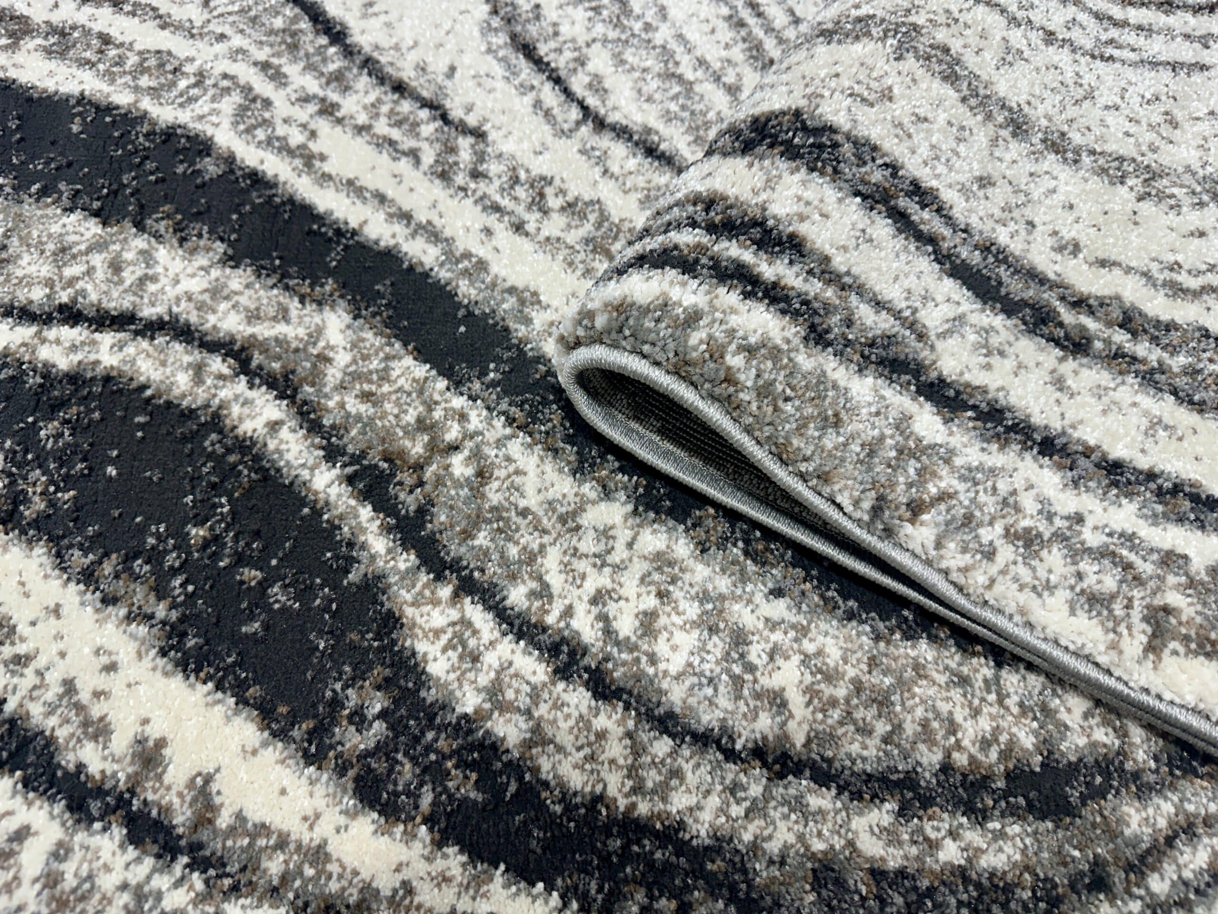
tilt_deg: -58.9
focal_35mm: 24
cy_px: 457
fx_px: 844
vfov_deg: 56.8
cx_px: 609
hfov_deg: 71.6
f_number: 1.78
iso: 125
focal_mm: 6.86
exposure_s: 1/120
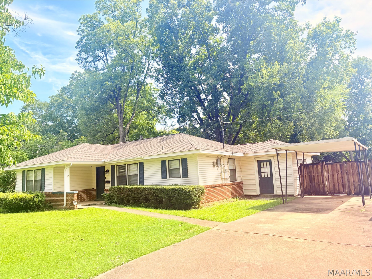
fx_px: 279
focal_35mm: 26
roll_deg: +2.4
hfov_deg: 67.3
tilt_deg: +7.2
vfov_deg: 53.1
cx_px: 186
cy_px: 140
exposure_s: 1/1799
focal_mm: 5.96
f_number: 1.6
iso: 50
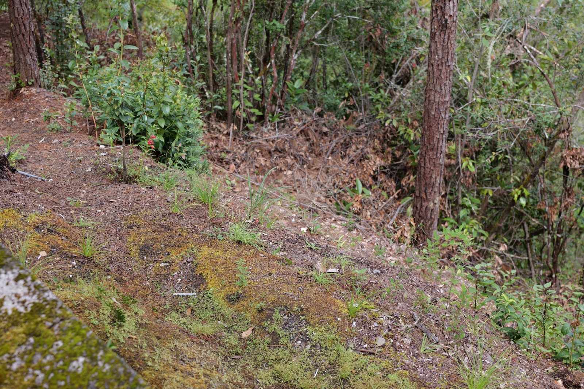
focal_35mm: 60
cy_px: 194
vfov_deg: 22.6
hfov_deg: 33.4
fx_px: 973
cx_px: 292
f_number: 4.5
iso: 100
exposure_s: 1/200
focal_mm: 60
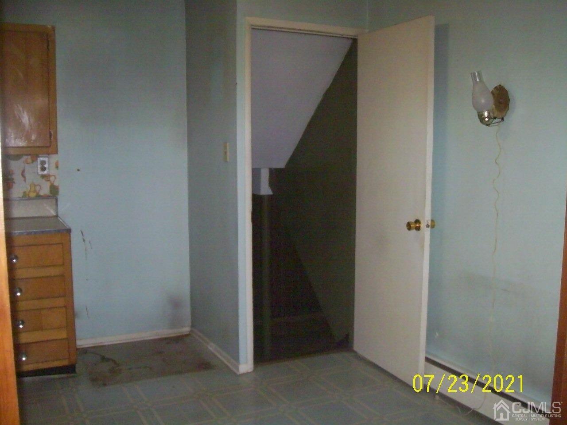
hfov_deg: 51.4
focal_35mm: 36
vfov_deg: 39.7
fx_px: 590
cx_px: 284
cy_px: 212
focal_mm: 6
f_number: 2.7
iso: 160
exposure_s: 1/64
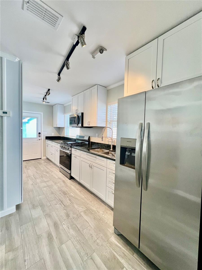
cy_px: 135
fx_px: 101
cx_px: 101
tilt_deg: -2.6
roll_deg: -1.1
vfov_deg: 106.2
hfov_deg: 89.9
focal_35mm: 13
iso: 125
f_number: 1.8
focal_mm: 1.57
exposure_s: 1/120
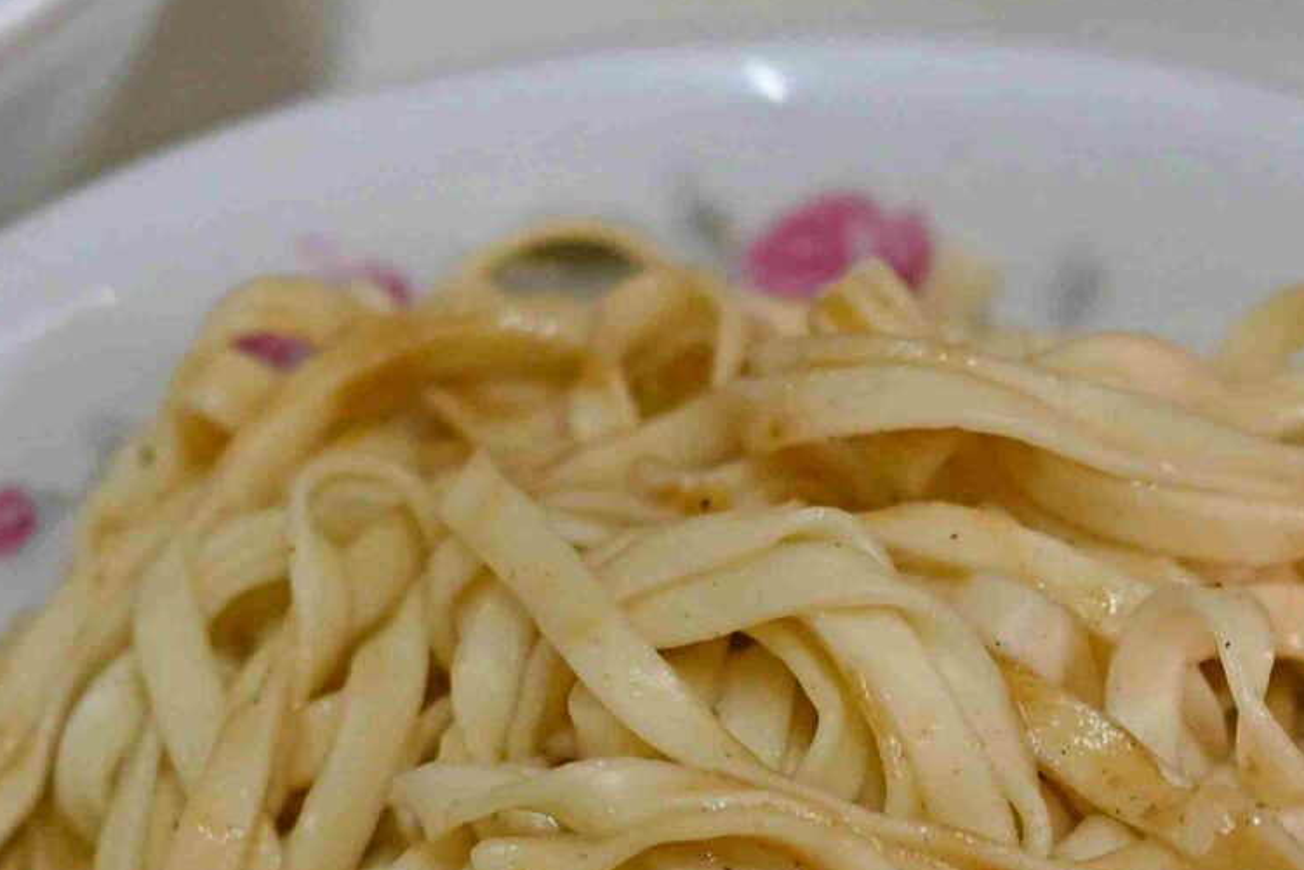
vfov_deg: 5.3
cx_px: 1102
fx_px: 9272
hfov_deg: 8.0
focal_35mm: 256
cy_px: 1031
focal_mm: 50
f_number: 3.2
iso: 800
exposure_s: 1/200
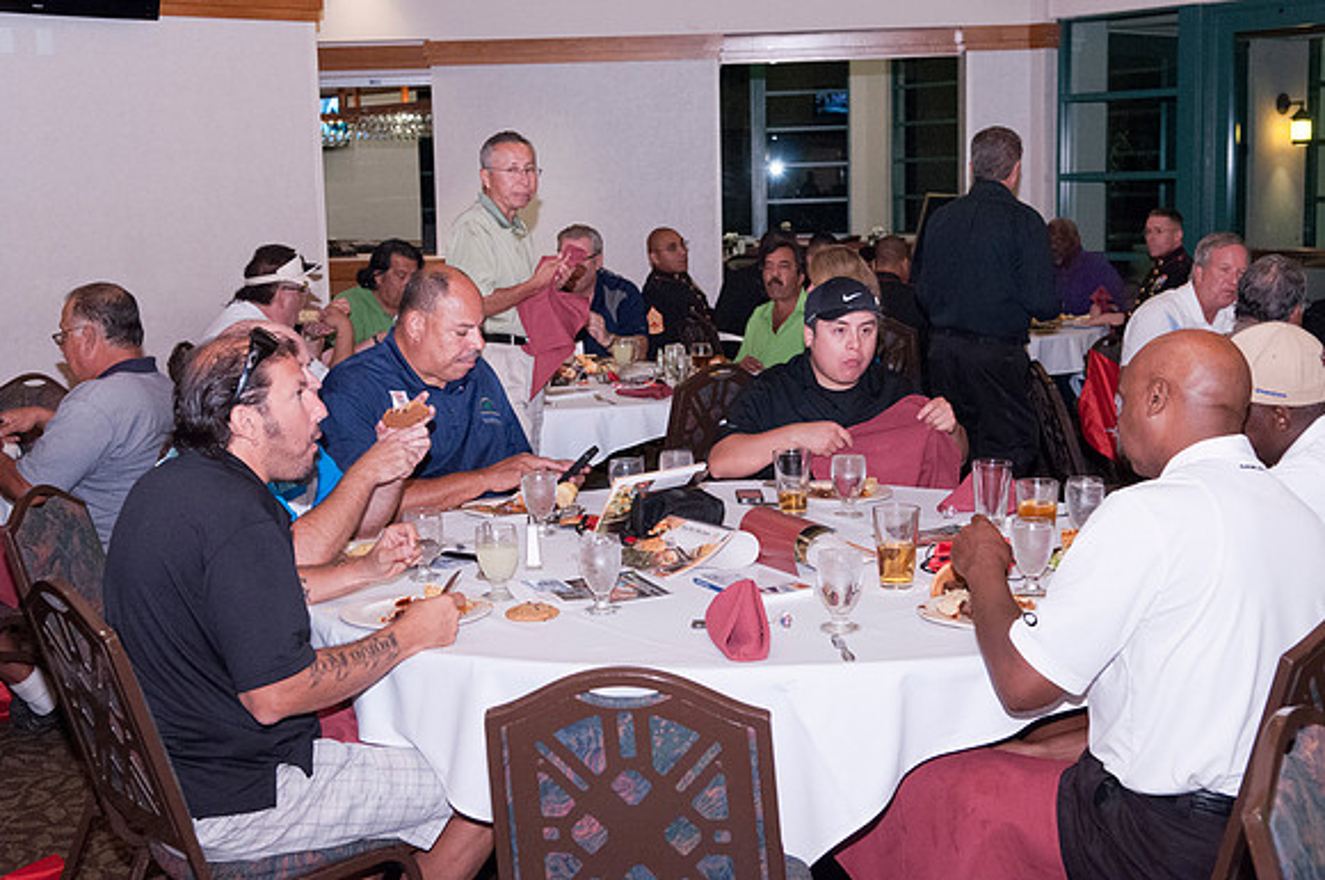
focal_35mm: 48
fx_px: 1764
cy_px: 440
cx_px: 662
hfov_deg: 41.2
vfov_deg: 28.0
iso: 1250
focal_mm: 32
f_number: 5
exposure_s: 1/100
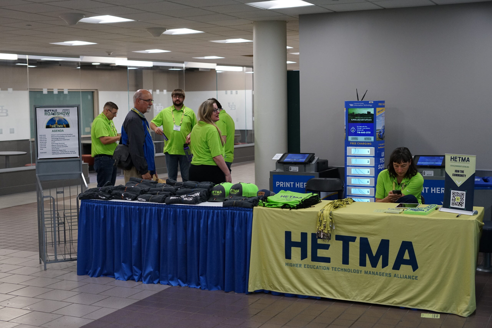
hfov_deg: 39.6
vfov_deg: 27.0
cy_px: 164
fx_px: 683
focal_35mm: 50
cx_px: 246
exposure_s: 1/160
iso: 1600
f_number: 4
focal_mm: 50
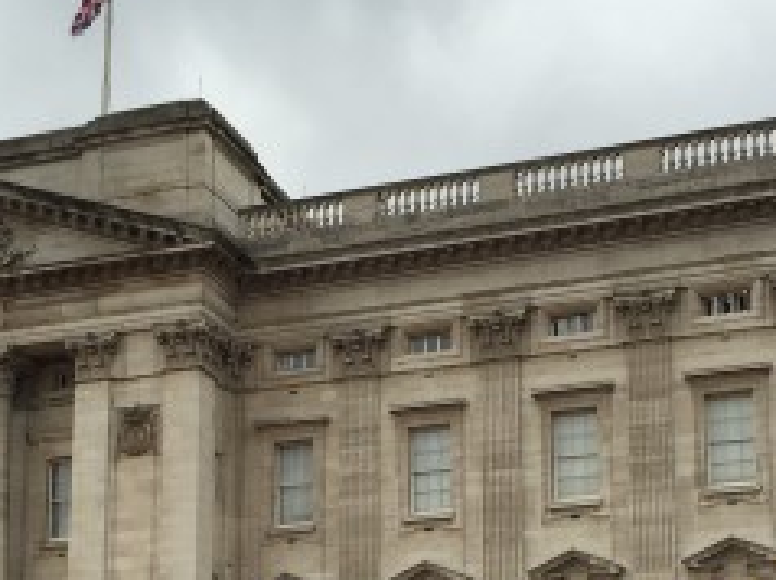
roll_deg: -1.8
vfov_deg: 18.3
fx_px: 1747
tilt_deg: +10.3
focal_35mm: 78
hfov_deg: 25.0
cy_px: 609
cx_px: 306
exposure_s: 1/388
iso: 32
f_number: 2.2
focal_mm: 4.15
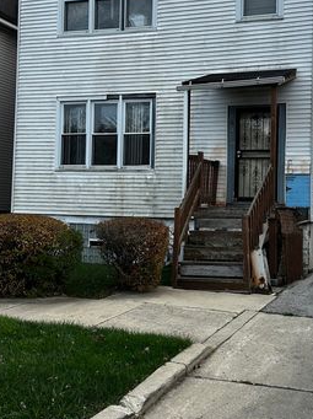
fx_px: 568
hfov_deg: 30.7
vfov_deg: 40.4
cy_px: 184
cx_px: 196
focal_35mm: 47
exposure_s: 1/767
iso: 80
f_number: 1.78
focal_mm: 6.86
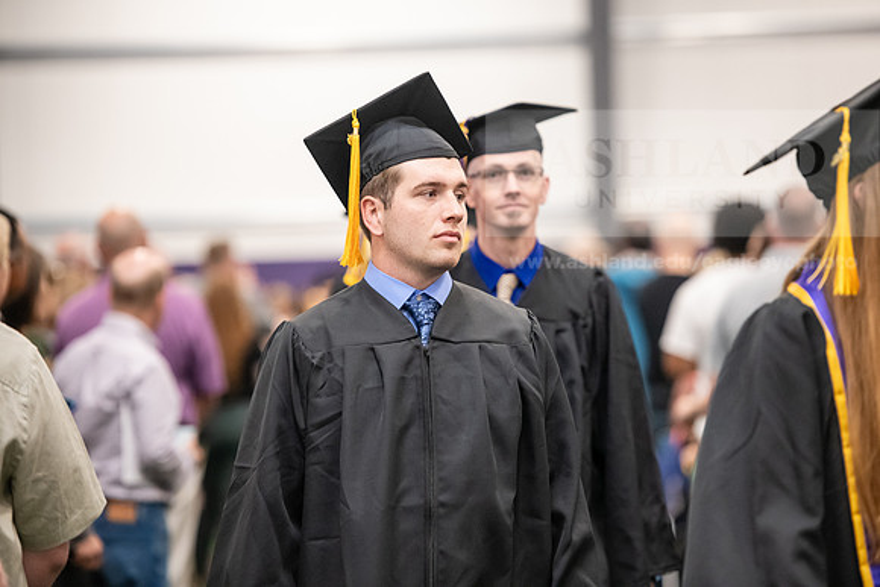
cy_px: 294
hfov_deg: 12.4
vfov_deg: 8.3
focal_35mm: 165
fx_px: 4034
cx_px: 440
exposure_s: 1/200
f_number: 3.2
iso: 3200
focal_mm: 165
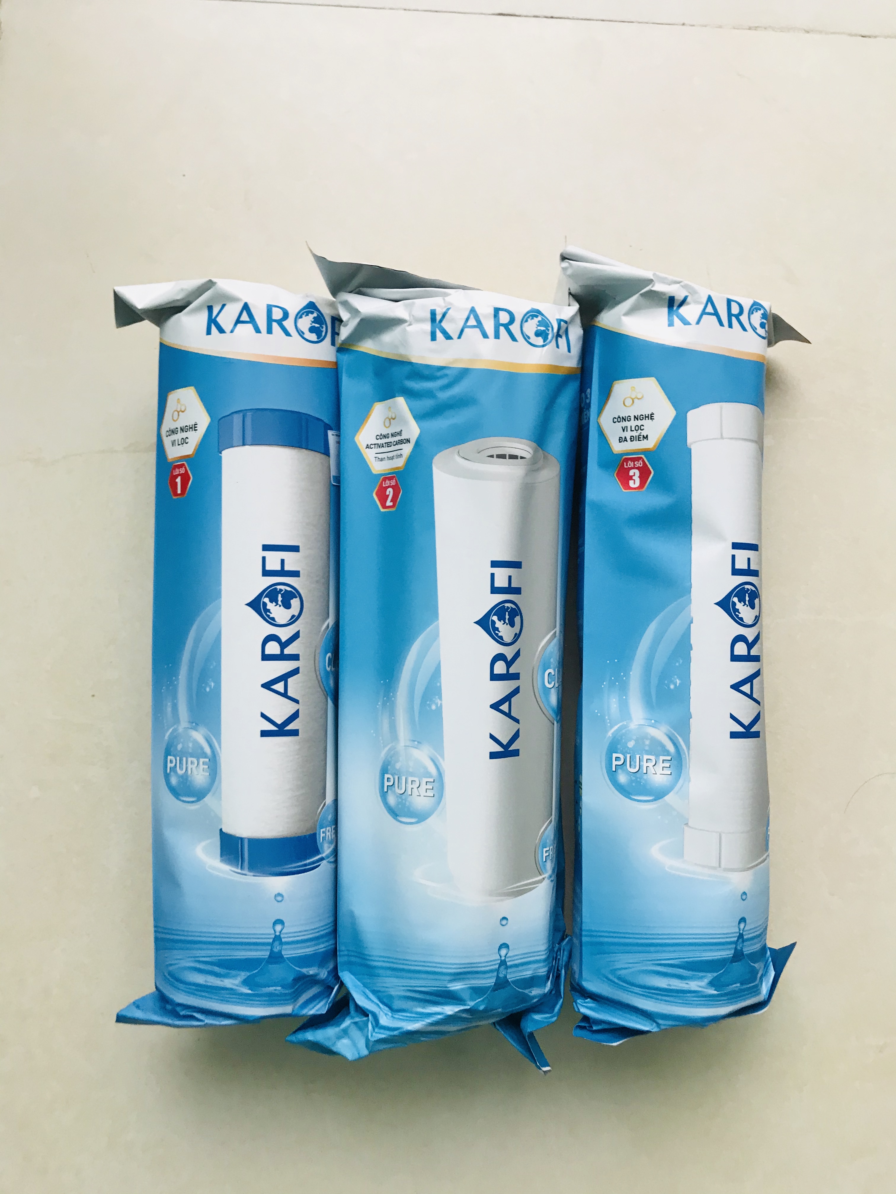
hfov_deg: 49.7
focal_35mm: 28
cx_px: 448
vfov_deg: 63.4
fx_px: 966
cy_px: 597
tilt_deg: -86.6
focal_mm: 3.99
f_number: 1.8
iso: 40
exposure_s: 1/20
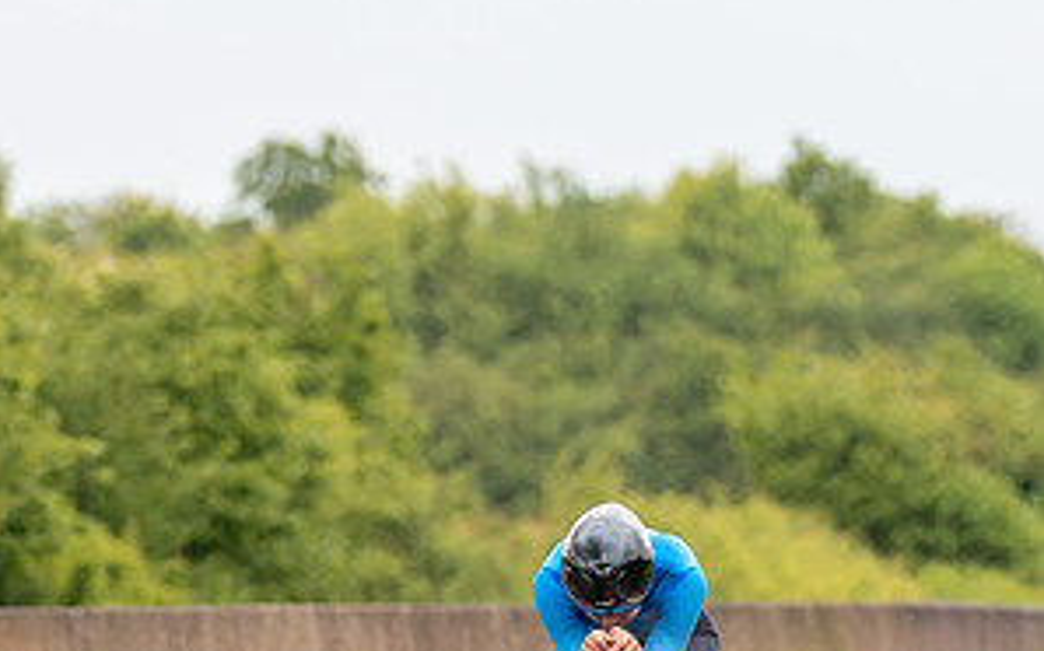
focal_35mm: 774
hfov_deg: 2.7
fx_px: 22014
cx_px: 610
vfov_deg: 1.7
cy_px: 724
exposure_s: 1/1000
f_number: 3.5
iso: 250
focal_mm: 200
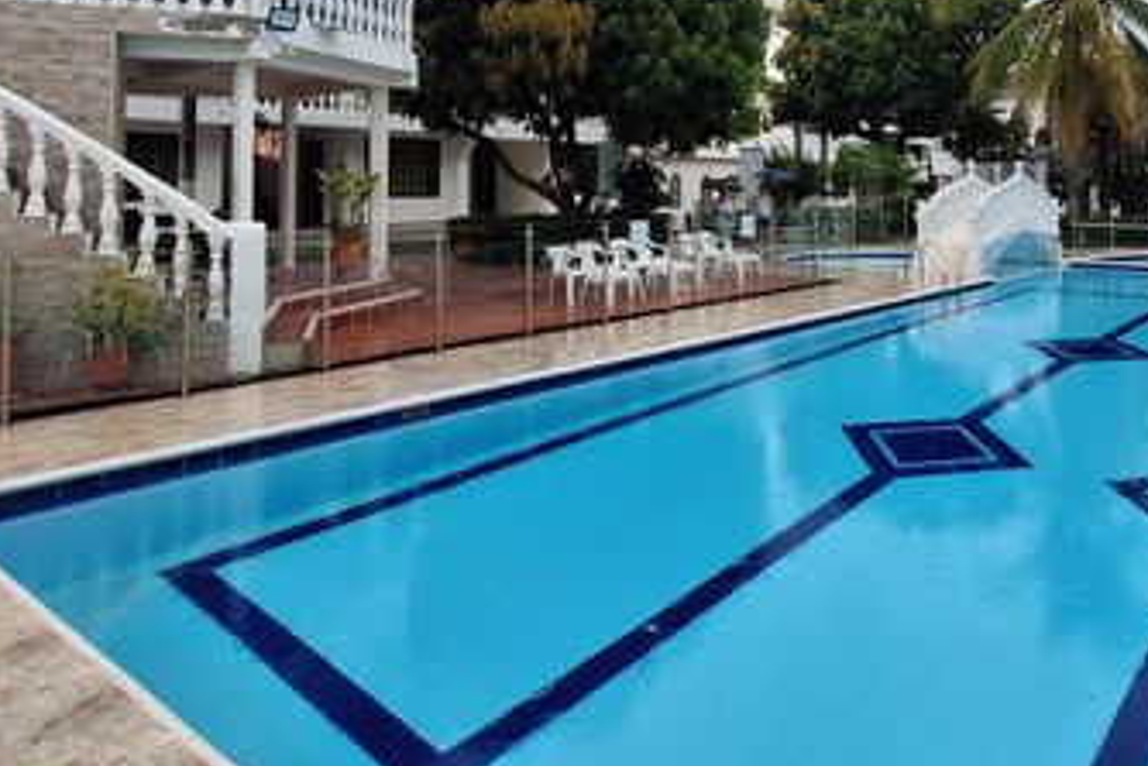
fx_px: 861
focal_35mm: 27
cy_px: 148
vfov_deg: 45.4
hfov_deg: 65.3
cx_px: 779
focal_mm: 1.74
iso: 40
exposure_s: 1/369
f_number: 2.2
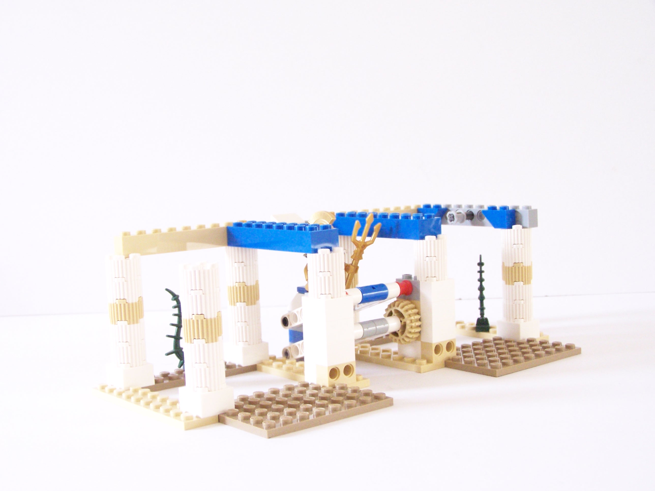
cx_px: 328
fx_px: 965
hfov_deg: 37.5
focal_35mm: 51
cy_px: 246
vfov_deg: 28.6
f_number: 4
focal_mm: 8.5
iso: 400
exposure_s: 1/4
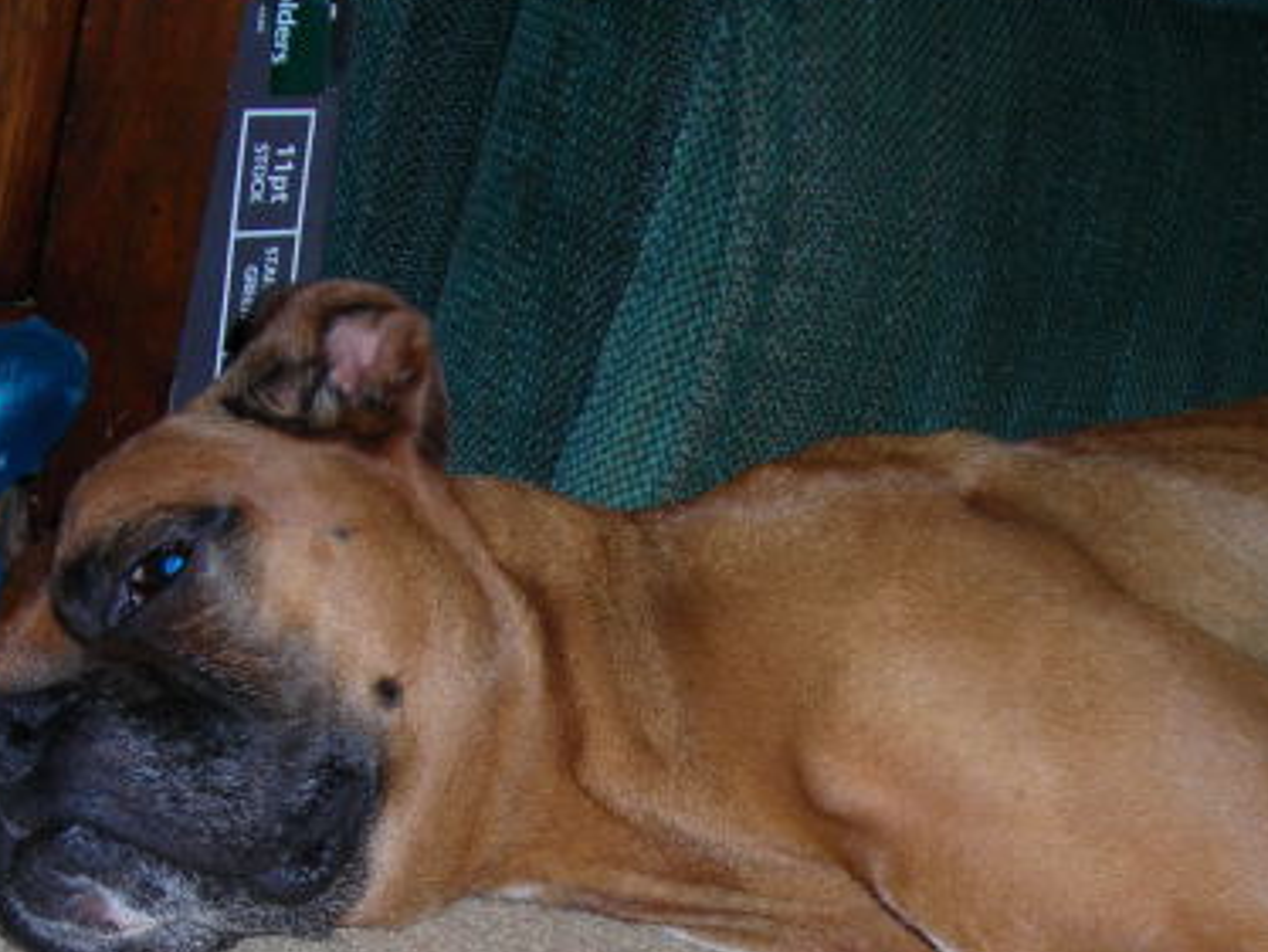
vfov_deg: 22.3
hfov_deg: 29.8
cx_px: 661
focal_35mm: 65
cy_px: 789
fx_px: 2383
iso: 50
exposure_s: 1/60.1
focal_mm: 6.3
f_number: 3.2
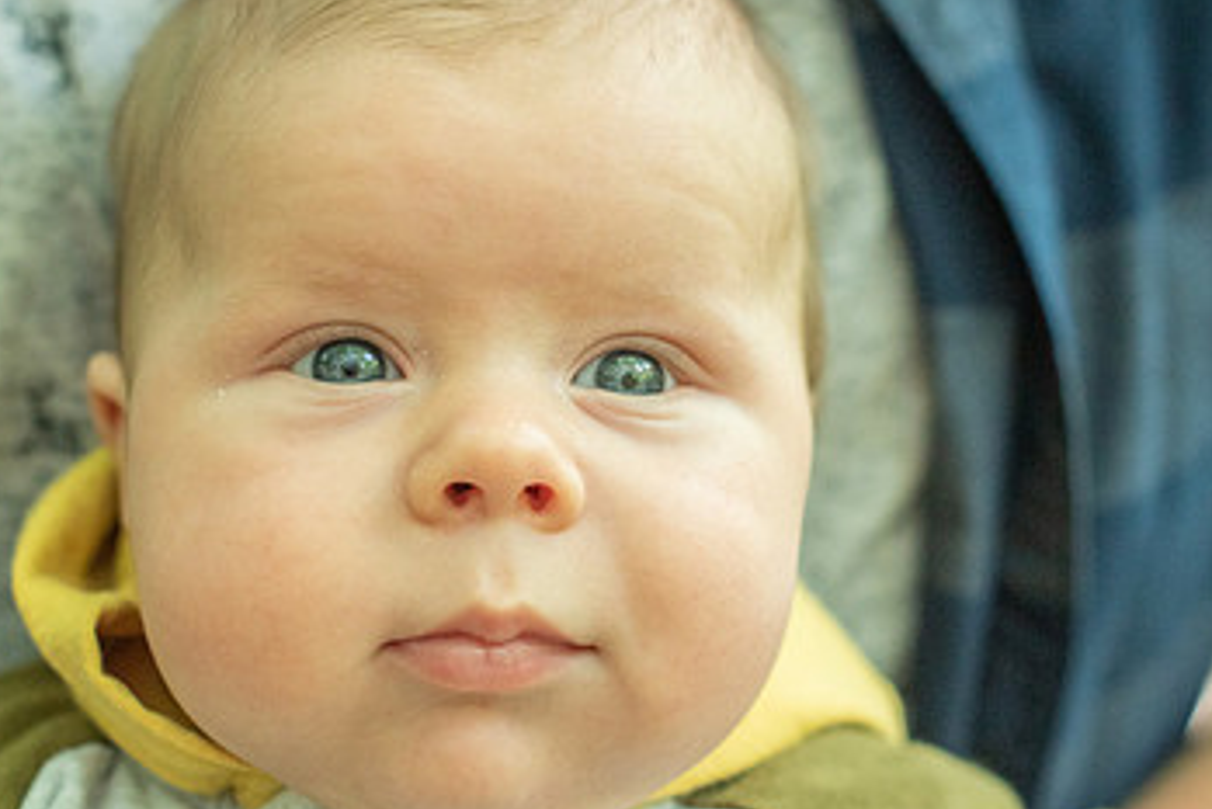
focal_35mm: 83
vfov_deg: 16.5
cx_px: 622
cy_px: 439
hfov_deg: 24.5
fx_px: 2795
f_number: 3.2
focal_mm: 50
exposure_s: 1/640
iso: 1250
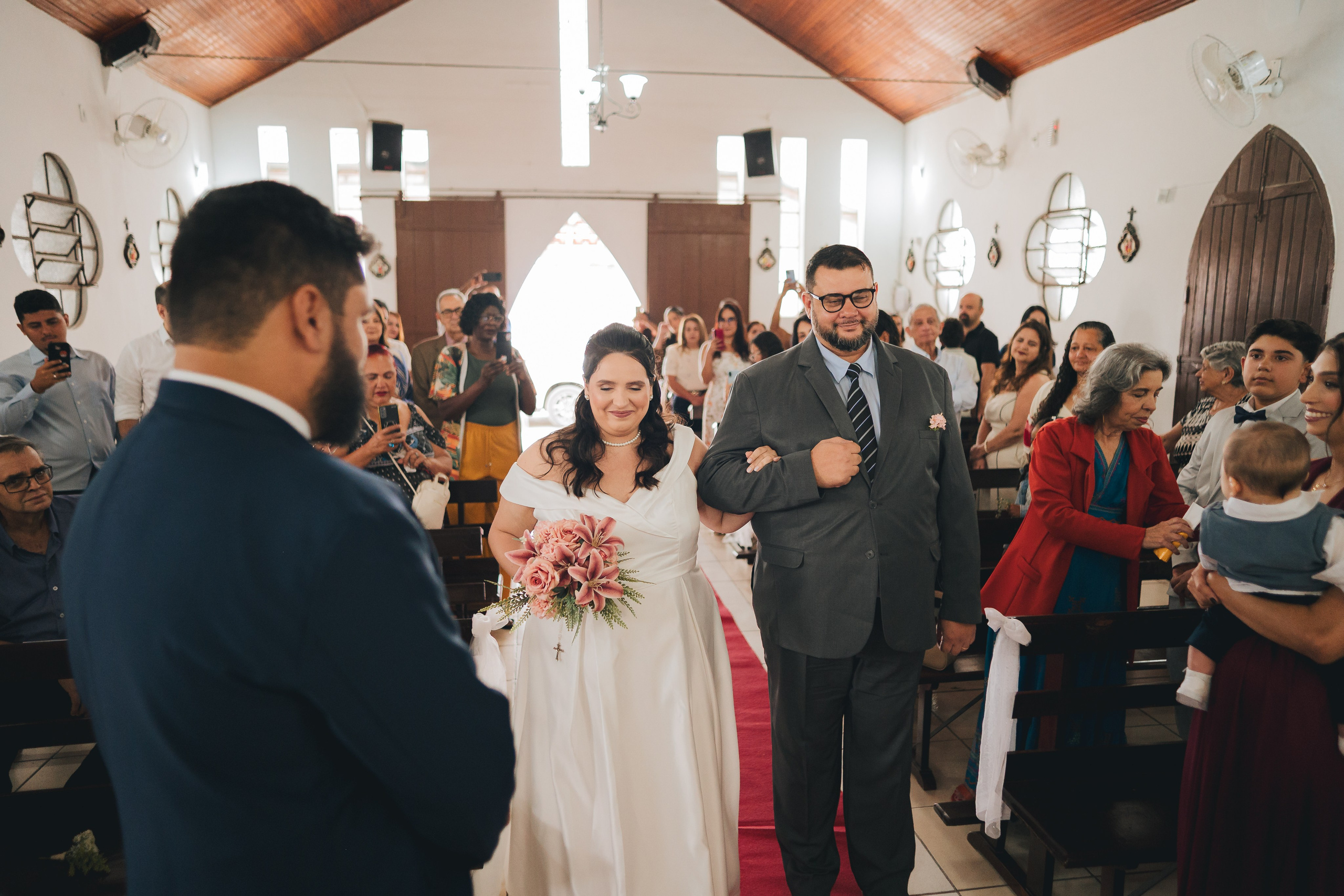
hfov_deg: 72.7
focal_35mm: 24
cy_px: 448
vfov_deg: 52.3
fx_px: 913
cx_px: 672
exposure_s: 1/400
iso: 2000
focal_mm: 24
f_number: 1.8
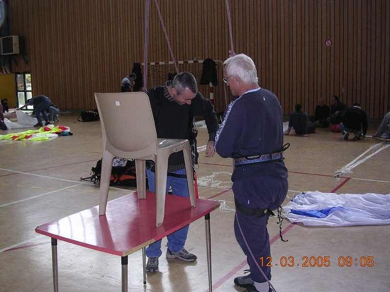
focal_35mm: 38
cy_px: 146
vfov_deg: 37.7
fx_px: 428
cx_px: 195
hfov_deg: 49.0
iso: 238
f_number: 2.8
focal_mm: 5.8
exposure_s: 1/60.1
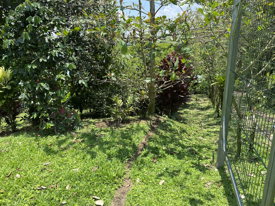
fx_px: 207
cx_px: 138
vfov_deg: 53.1
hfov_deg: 67.3
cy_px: 103
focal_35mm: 26
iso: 32
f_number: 1.8
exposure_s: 1/998
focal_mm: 4.25
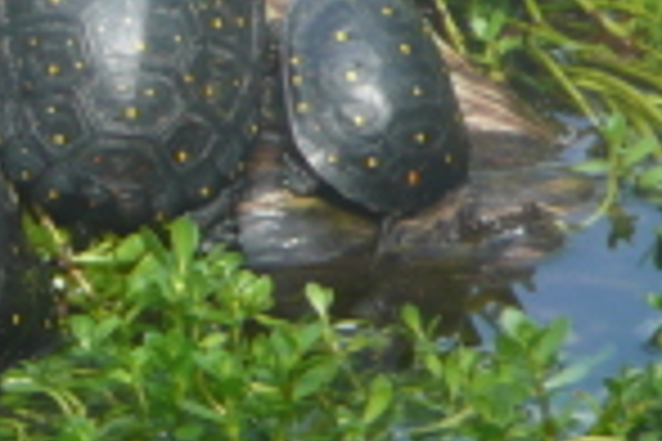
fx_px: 19013
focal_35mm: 1034
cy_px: 162
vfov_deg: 1.3
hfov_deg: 2.0
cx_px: -752
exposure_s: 1/125
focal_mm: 39.1
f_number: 4.9
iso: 100
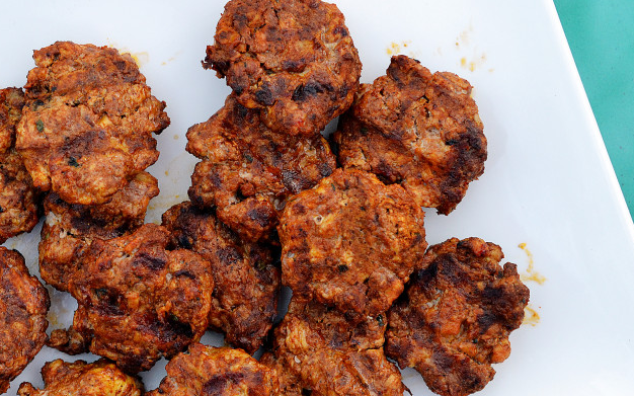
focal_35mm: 100
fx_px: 1728
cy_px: 280
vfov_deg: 13.0
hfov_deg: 20.7
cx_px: 220
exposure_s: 1/100
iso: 800
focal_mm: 40
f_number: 5
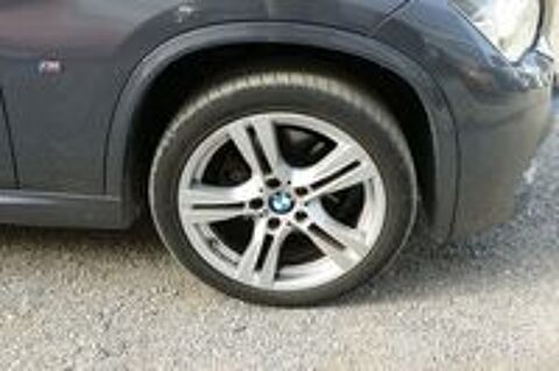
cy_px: 186
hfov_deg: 54.5
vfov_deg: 37.8
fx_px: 543
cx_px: 280
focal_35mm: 35
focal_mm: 12.64
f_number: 3.1
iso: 125
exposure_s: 1/160
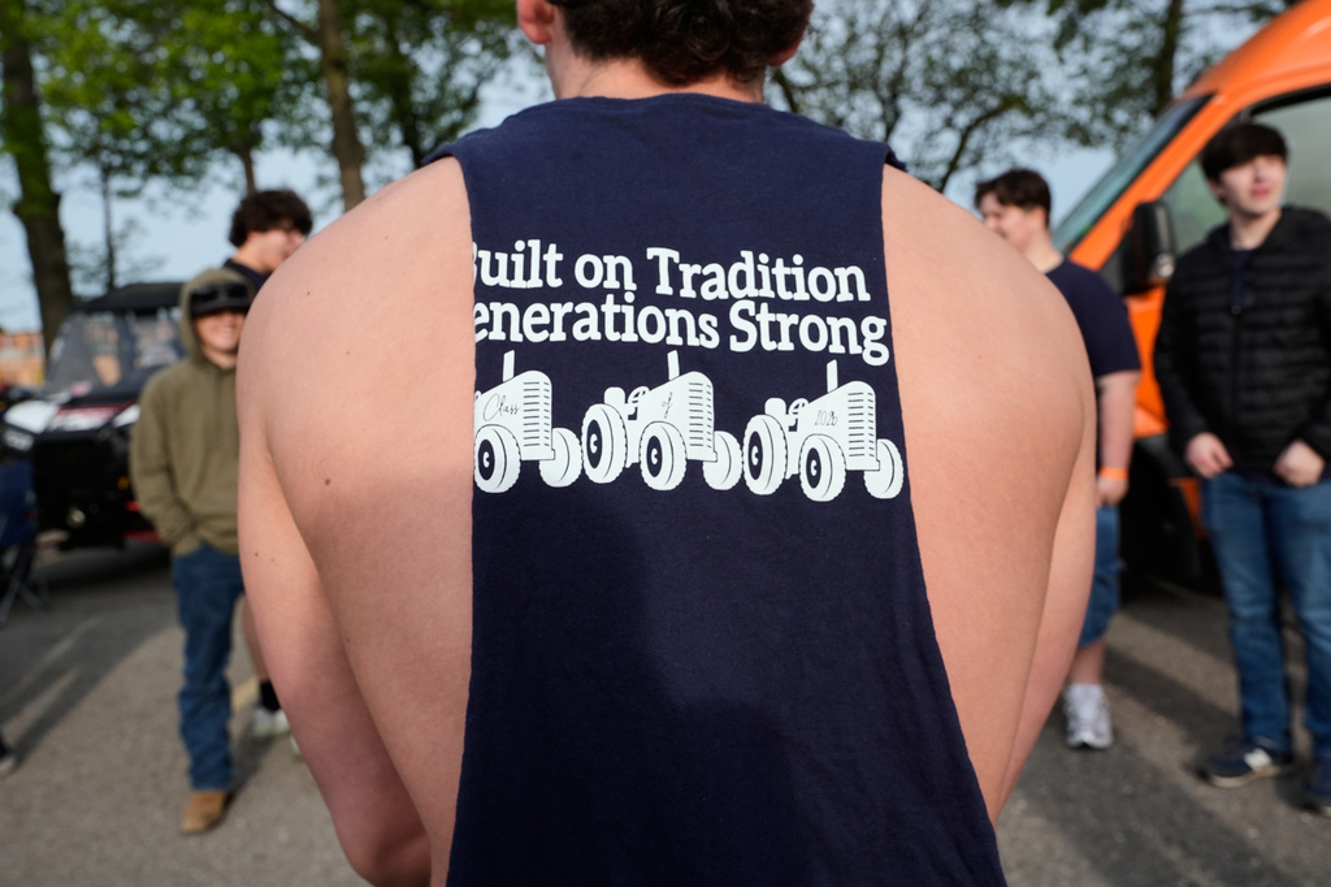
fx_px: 1294
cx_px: 666
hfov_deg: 54.4
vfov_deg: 37.8
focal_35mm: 35
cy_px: 444
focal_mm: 35
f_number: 8
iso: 800
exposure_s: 1/1250
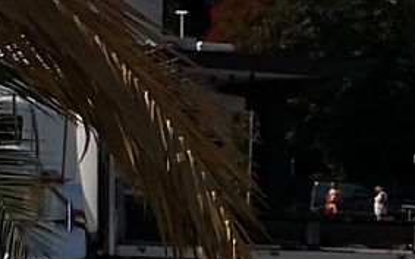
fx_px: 2195
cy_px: 373
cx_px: 1399
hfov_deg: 8.4
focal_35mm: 194
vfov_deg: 6.7
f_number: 1.6
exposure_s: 1/4065
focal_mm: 3.95
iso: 50
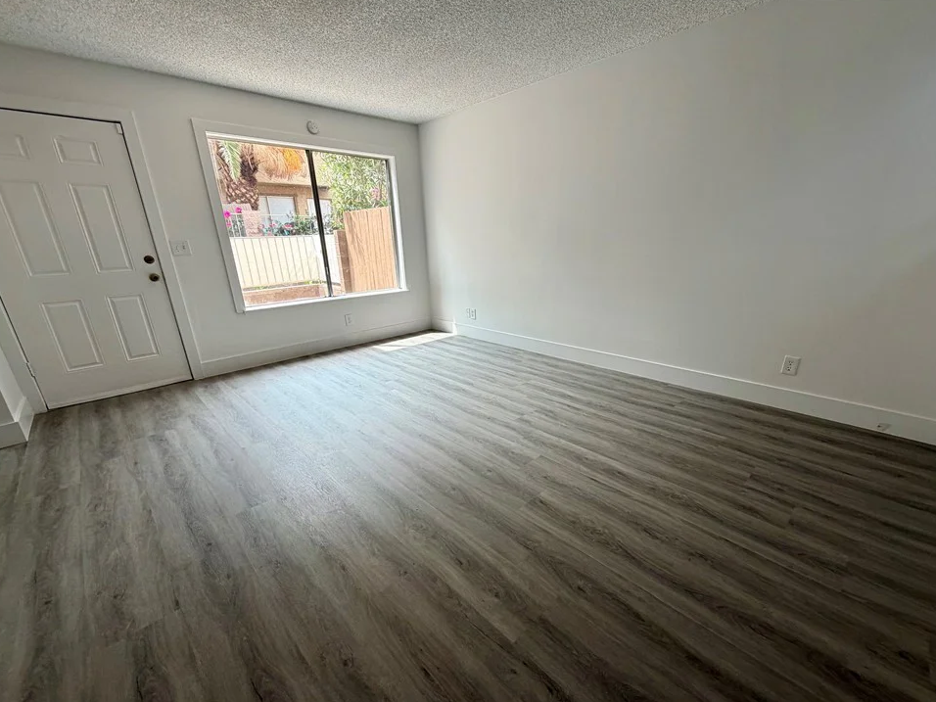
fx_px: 406
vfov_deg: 81.7
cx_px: 492
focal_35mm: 15
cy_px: 370
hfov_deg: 98.1
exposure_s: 1/121
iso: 80
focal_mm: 2.22
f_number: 2.2
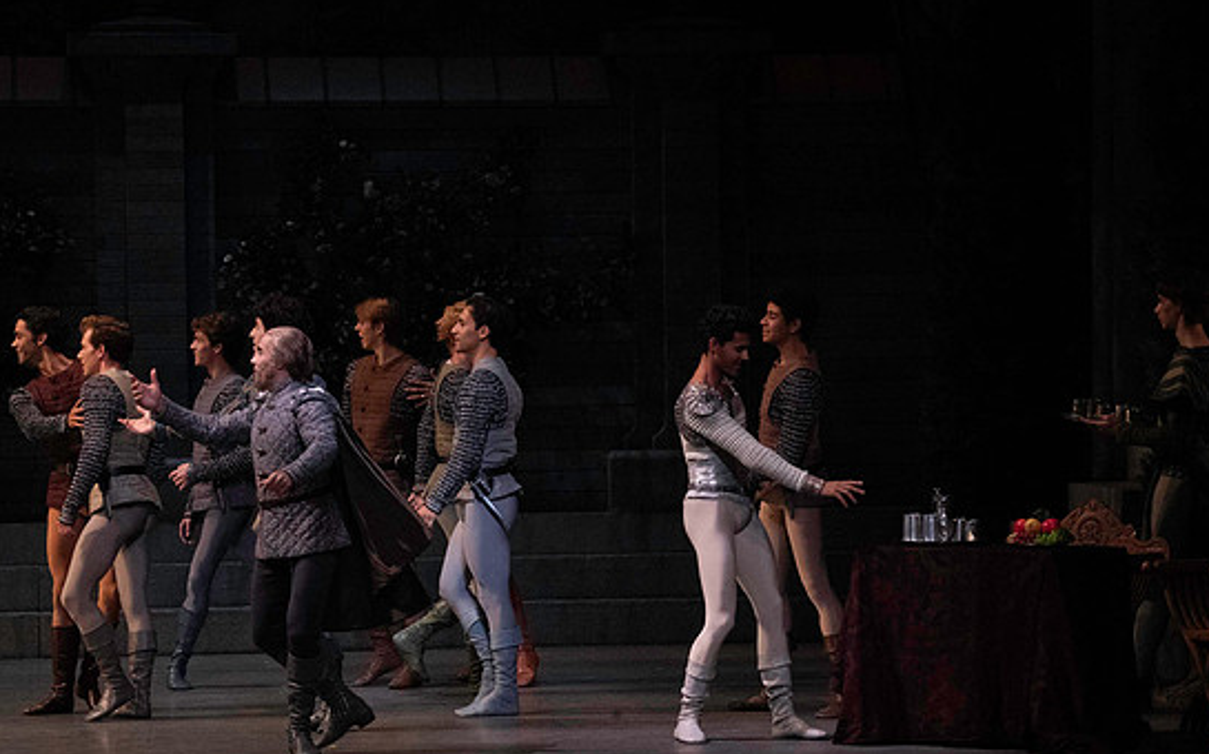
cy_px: 363
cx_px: 586
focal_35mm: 178
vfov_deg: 7.4
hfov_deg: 11.8
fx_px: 5862
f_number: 13
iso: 16000
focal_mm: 164
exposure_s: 1/400
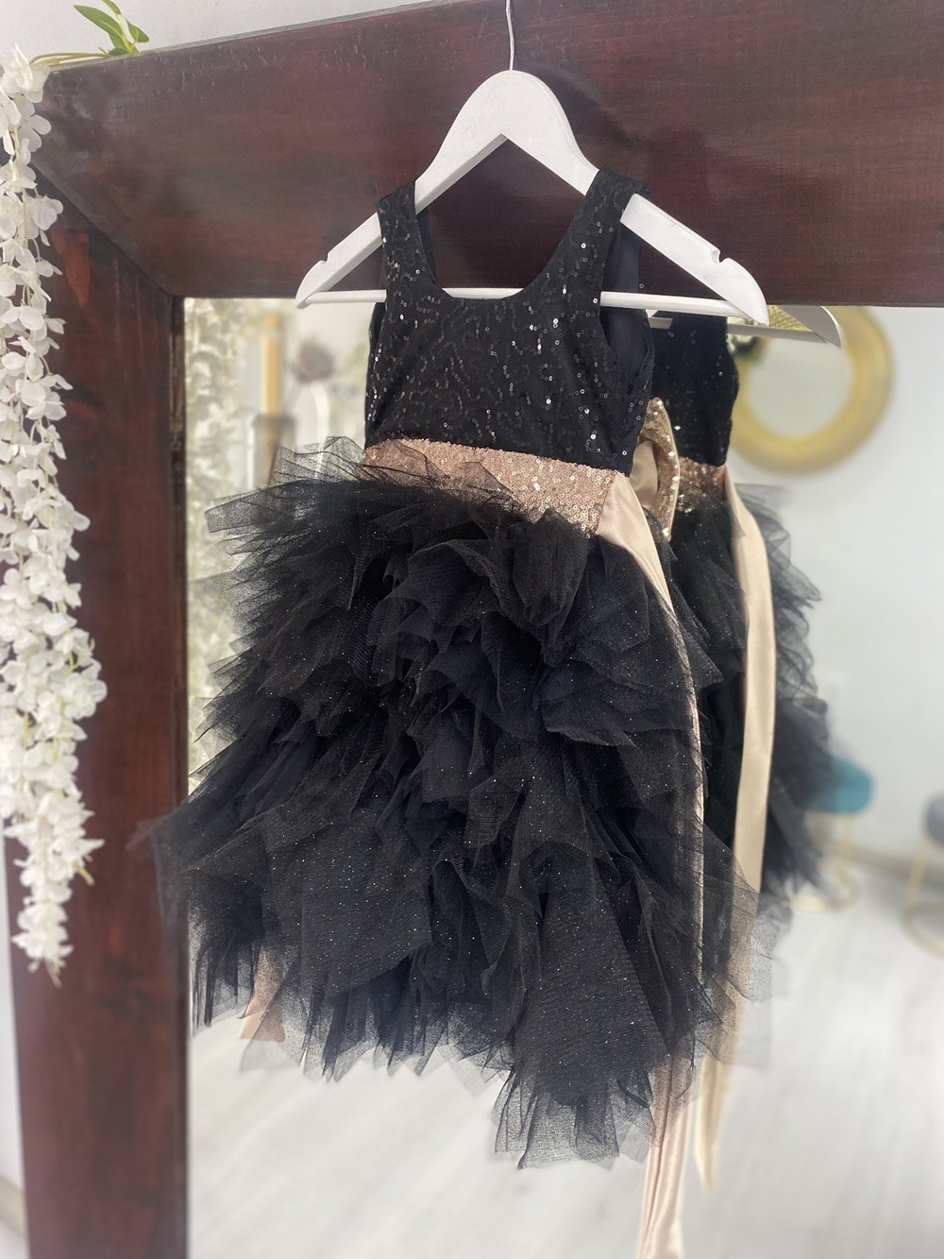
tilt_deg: -13.0
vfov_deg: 67.3
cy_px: 630
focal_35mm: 26
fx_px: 945
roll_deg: -2.8
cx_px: 472
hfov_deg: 53.1
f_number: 1.8
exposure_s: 1/50
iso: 250
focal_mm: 4.25
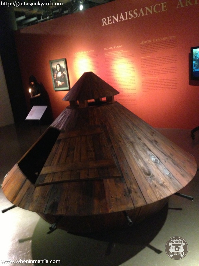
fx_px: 253
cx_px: 100
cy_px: 133
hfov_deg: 42.9
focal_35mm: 33
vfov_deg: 55.4
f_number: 2.4
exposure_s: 1/15
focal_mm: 4.13
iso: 800
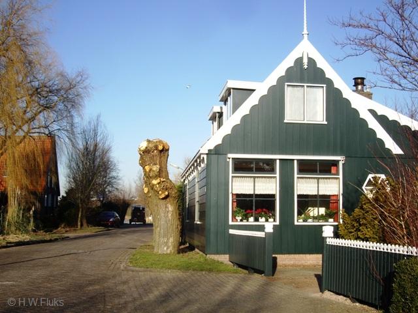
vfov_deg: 37.7
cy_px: 156
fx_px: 459
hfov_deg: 49.0
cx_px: 209
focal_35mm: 38
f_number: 2.8
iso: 64
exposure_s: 1/800
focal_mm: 7.9
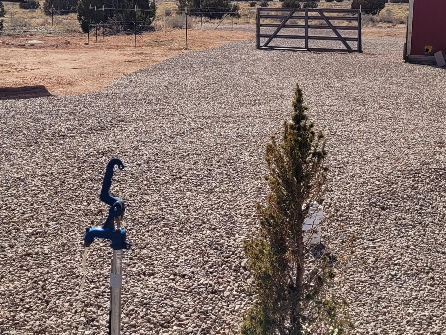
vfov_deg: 24.8
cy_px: 132
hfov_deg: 32.7
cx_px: 218
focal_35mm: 59
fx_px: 760
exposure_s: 1/3309
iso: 40
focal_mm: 5.4
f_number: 1.8
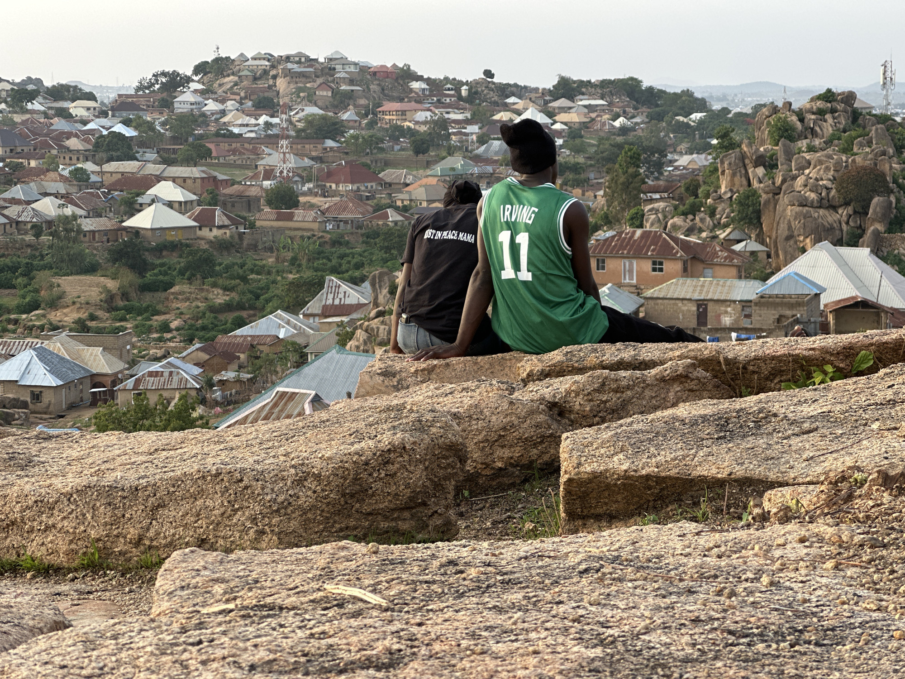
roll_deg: +0.8
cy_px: 340
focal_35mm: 77
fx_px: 2013
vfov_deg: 19.1
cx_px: 452
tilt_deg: -7.3
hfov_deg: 25.3
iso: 32
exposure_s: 1/99
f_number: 2.8
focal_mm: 9
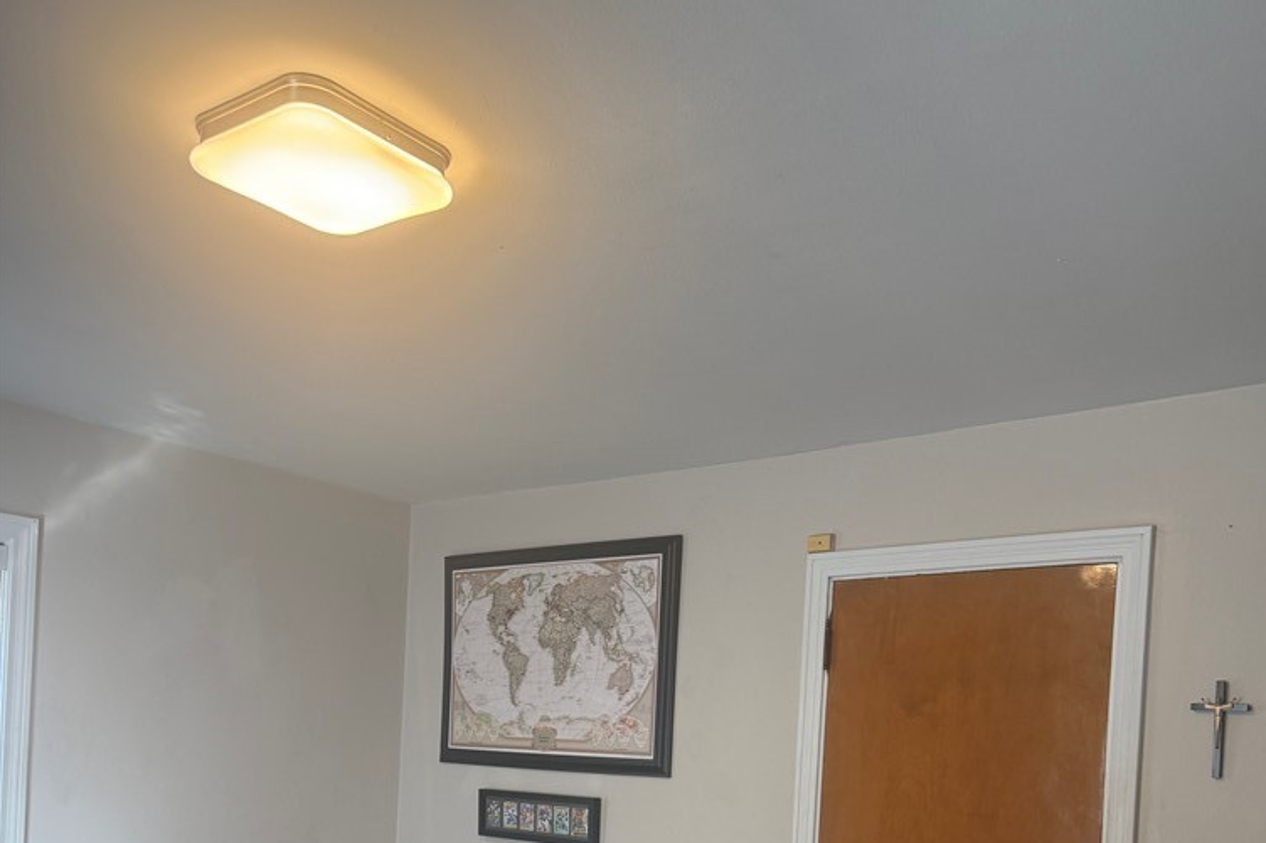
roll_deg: -3.2
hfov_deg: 55.8
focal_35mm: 34
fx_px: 1195
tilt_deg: +0.5
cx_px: 640
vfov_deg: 36.5
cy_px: 754
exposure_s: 1/120
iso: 200
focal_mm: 6.76
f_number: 1.78
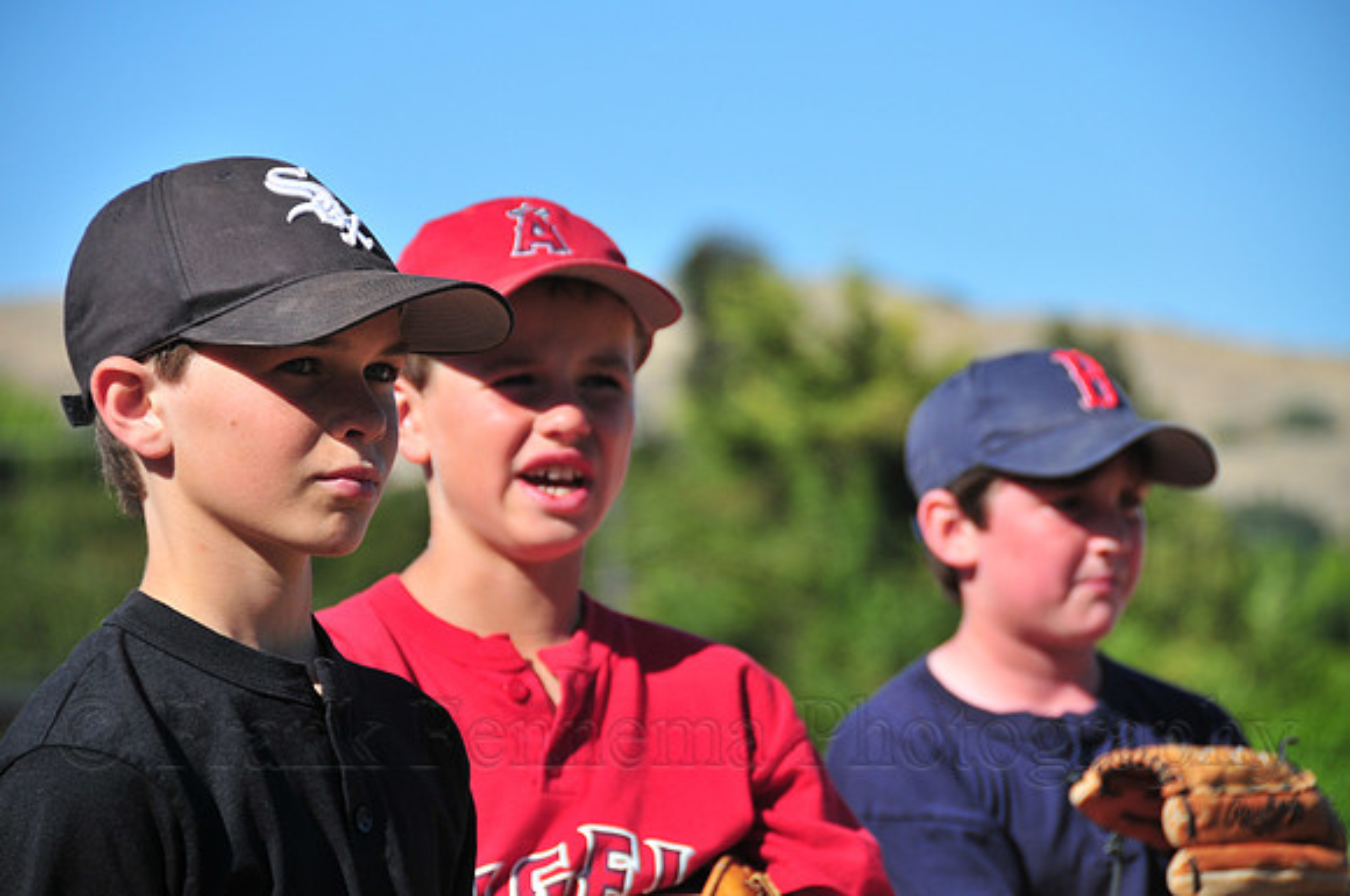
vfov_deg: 7.0
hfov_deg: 10.6
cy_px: 448
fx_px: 7302
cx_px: 675
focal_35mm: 195
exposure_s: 1/1000
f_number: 5.6
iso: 200
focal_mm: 130
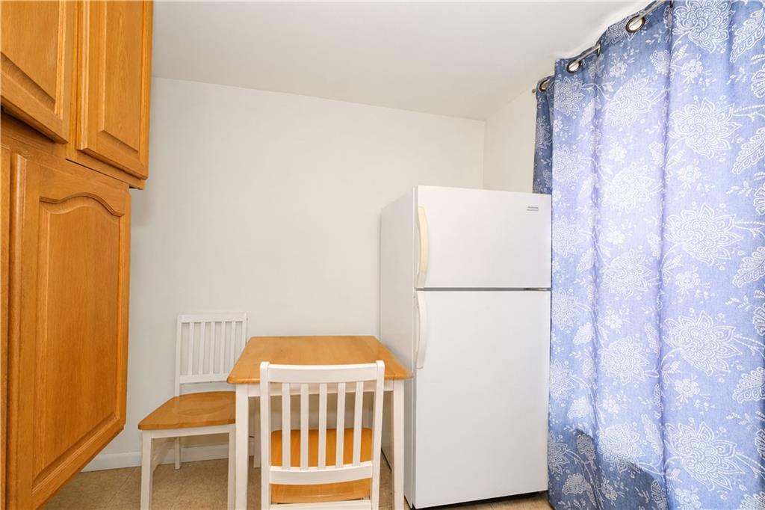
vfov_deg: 77.3
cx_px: 382
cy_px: 255
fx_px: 319
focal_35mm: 15
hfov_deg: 100.4
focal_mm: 10
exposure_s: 1/60
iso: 2000
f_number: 7.1
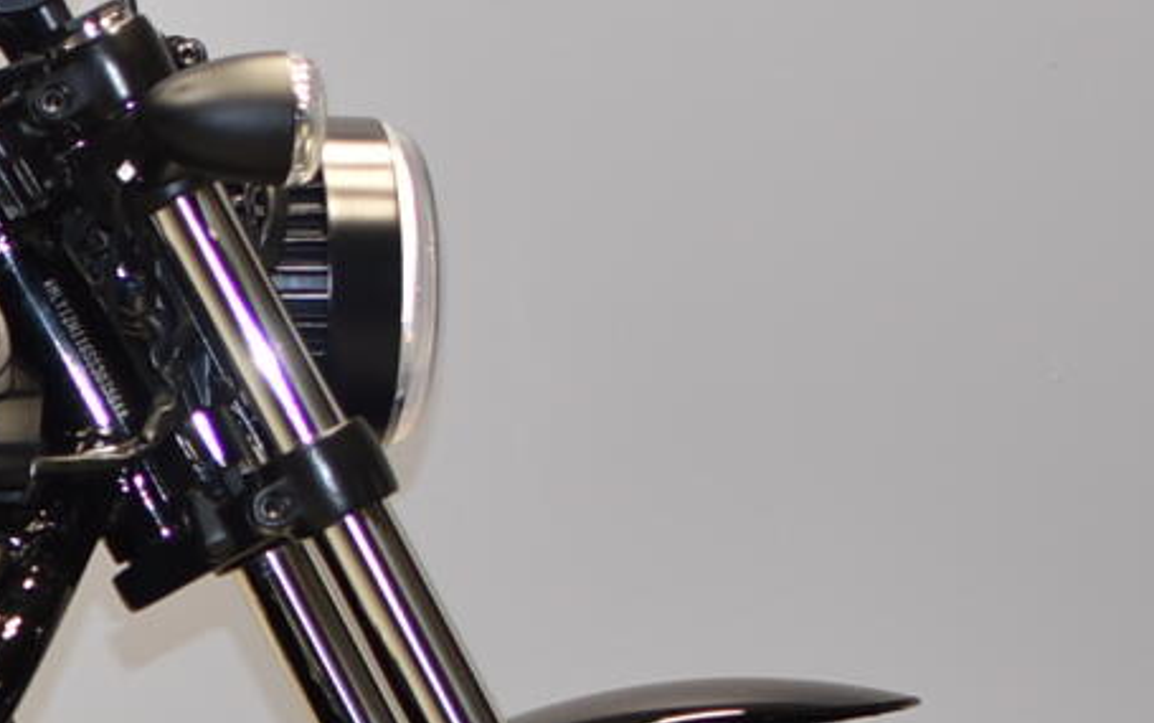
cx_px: -890
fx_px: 7403
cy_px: 699
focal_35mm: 235
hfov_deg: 8.6
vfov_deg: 5.6
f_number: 2.8
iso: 100
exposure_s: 1/40
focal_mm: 35
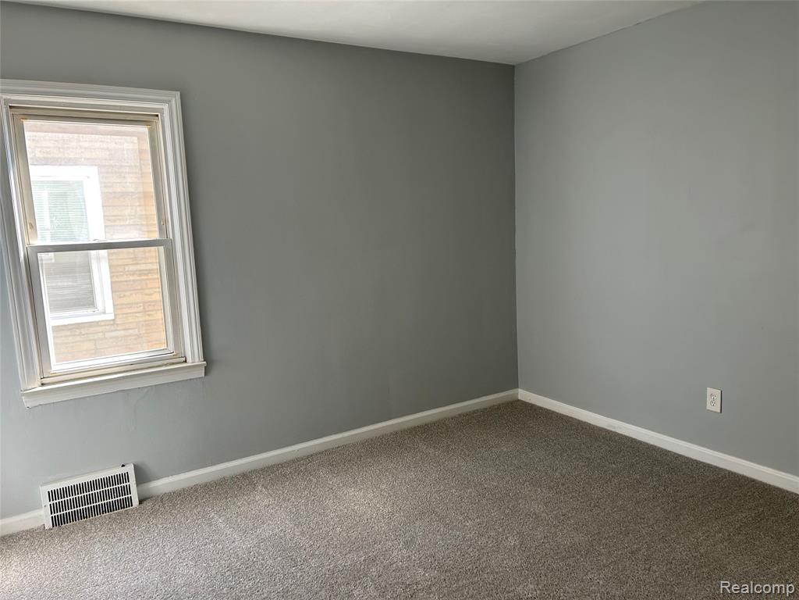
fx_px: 600
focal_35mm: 26
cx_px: 400
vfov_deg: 53.1
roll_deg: +2.1
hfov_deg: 67.3
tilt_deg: -7.6
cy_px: 300
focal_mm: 5.7
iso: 64
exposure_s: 1/146
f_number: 1.5
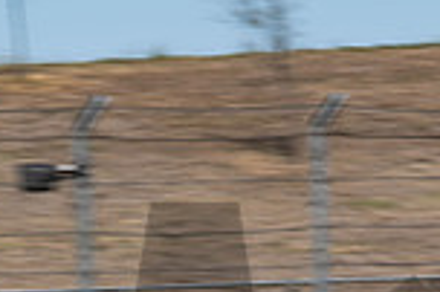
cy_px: 557
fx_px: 9792
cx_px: 194
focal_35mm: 802
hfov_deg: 2.6
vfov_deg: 1.7
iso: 160
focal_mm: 140
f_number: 13
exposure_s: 1/200
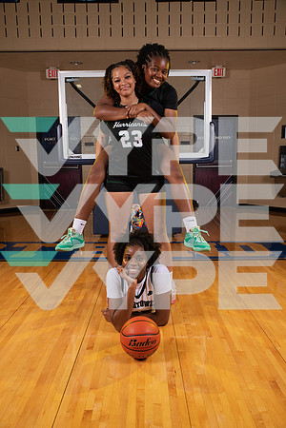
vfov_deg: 58.7
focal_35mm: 32
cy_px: 214
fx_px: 381
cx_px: 143
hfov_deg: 41.1
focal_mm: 32
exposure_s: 1/320
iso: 320
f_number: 7.1
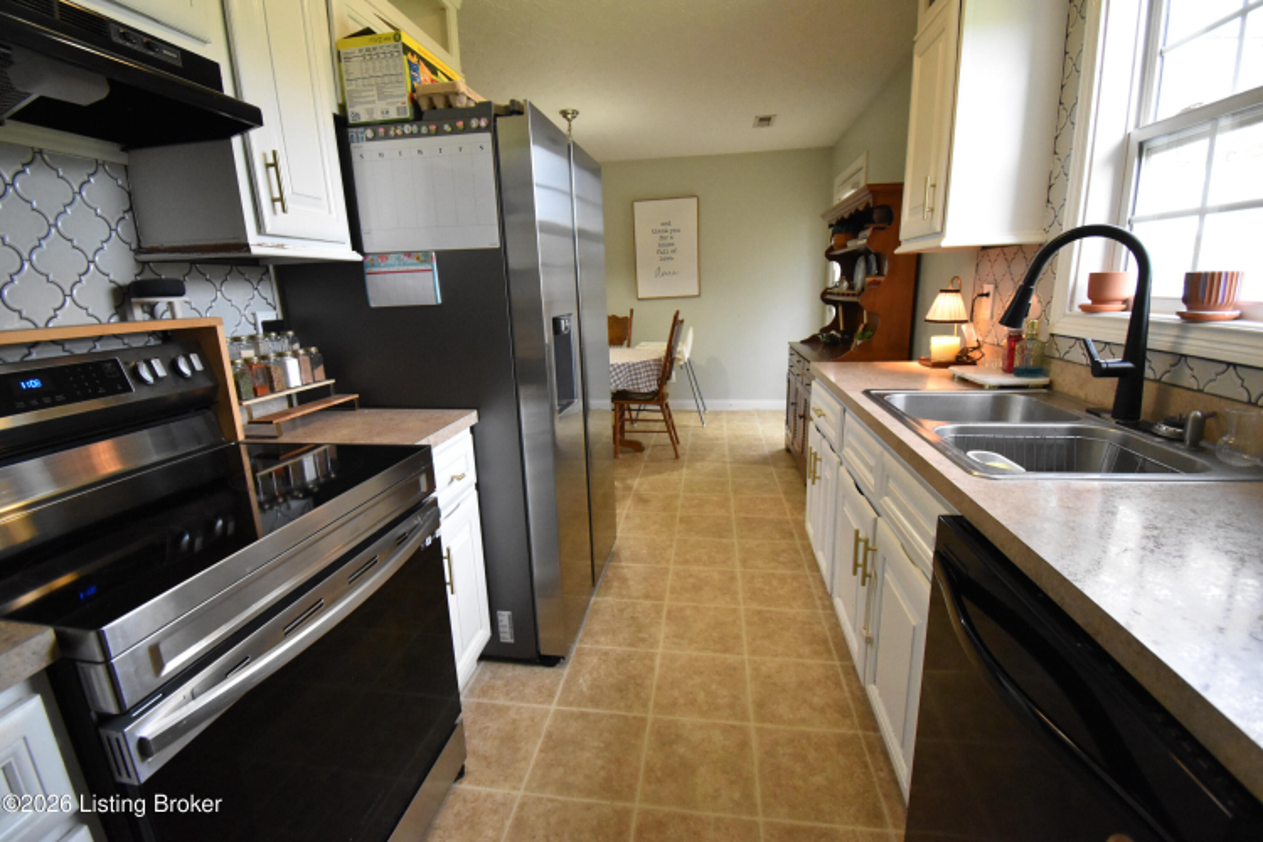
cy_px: 421
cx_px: 632
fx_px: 526
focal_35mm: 15
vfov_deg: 77.3
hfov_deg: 100.4
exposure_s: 1/200
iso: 3200
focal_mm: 10
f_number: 4.5
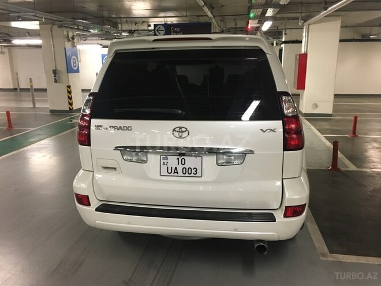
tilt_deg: -12.4
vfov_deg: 48.2
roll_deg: +1.6
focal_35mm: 29
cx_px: 190
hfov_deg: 61.7
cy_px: 143
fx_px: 319
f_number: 2.2
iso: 160
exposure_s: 1/33
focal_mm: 4.15
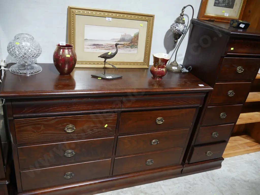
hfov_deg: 63.4
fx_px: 210
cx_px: 130
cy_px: 98
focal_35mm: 28
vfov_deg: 49.7
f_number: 3.5
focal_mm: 14
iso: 500
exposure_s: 1/60
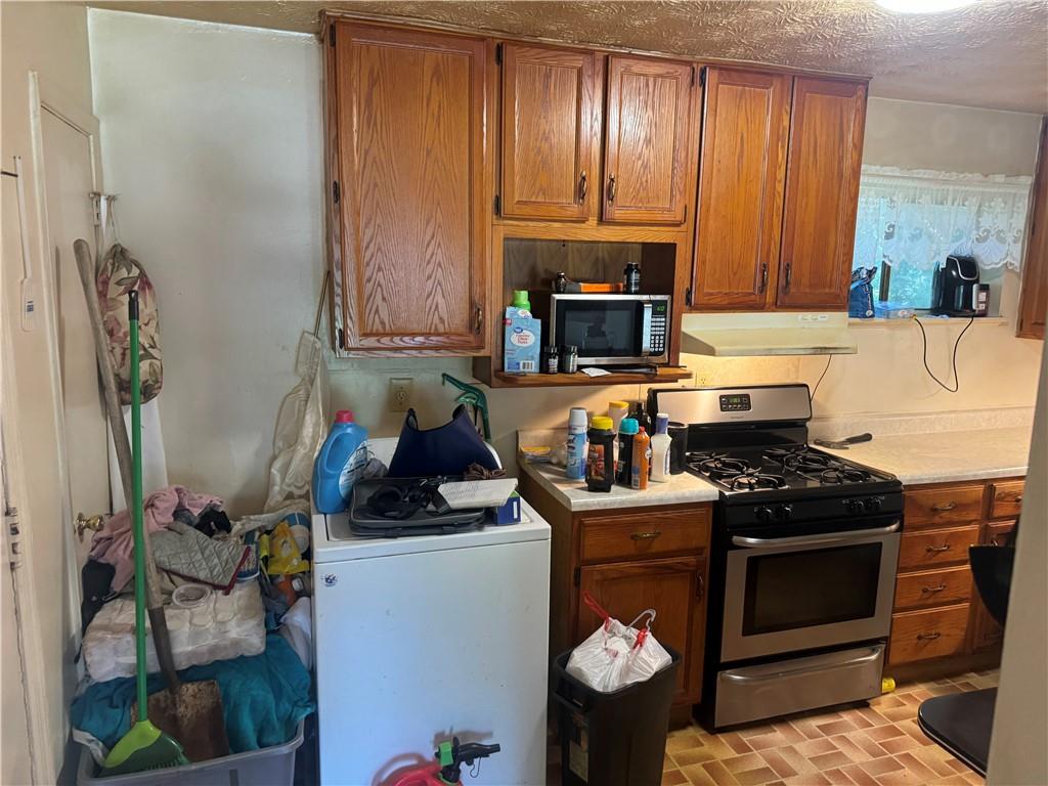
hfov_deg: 71.6
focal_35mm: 24
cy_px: 393
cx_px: 524
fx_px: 727
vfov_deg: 56.8
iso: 400
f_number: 1.78
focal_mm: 6.76
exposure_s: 1/60
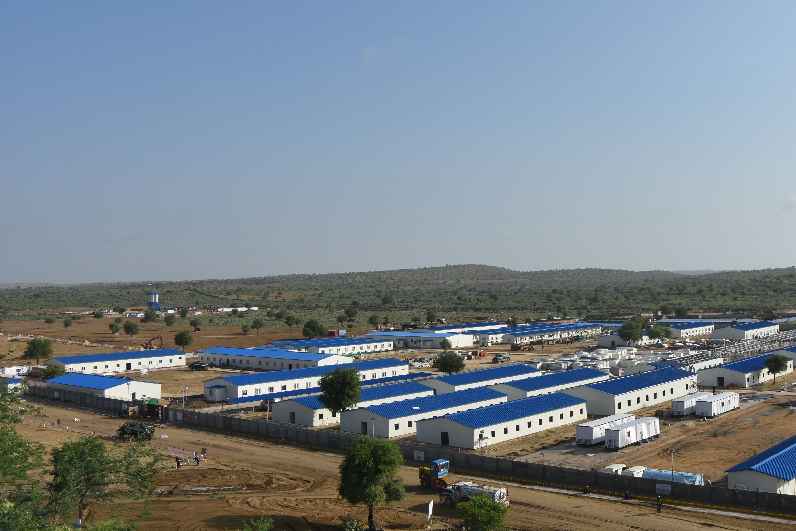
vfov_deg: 35.8
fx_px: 818
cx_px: 526
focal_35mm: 37
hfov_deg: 51.0
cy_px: 210
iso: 140
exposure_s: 1/500
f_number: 8
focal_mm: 18
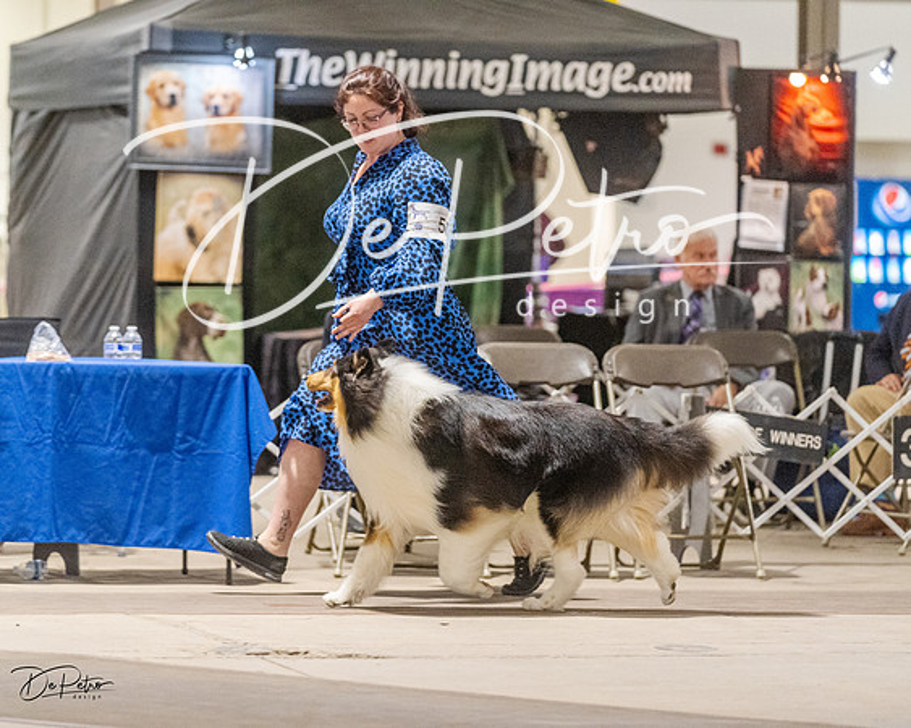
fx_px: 4250
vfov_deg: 9.8
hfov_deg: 12.2
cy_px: 364
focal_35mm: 158
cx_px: 395
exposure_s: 1/400
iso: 6400
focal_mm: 140
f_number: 3.2
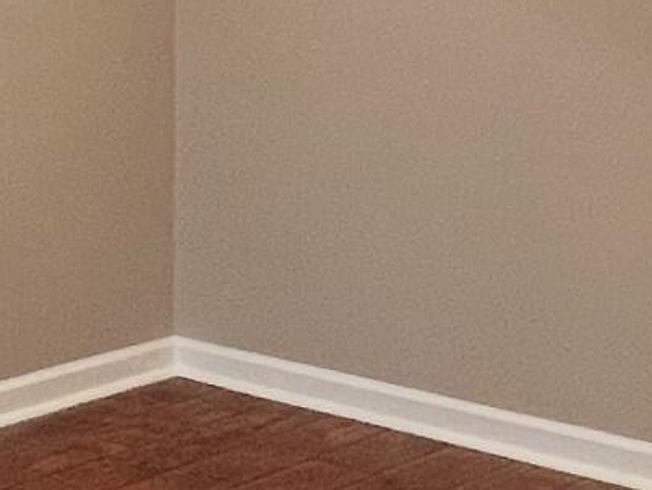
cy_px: -149
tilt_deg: -0.1
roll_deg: +0.5
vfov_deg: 14.6
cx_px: -165
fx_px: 1828
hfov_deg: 18.9
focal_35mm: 97
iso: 160
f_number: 1.8
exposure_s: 1/60
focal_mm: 1.57
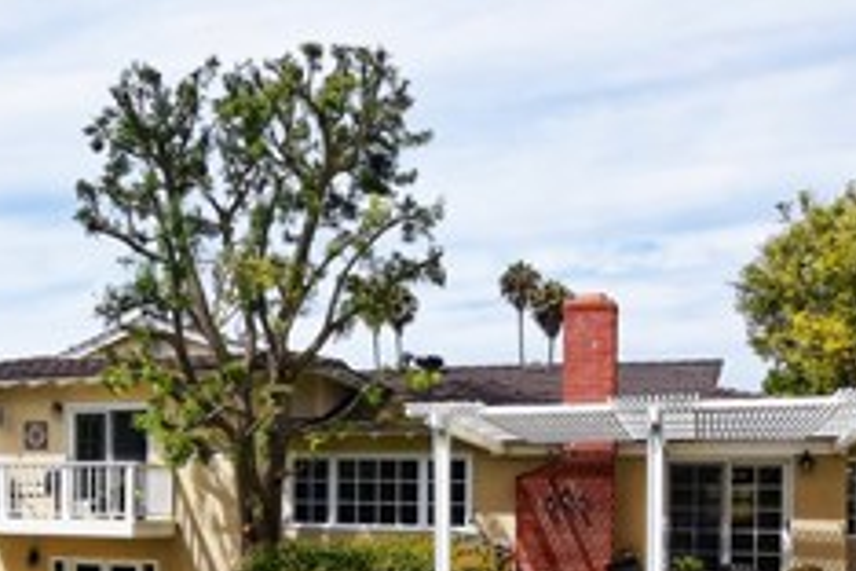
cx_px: 311
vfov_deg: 31.5
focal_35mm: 41
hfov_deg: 46.9
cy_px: 483
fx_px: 975
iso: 320
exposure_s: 1/500
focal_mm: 10
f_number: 14
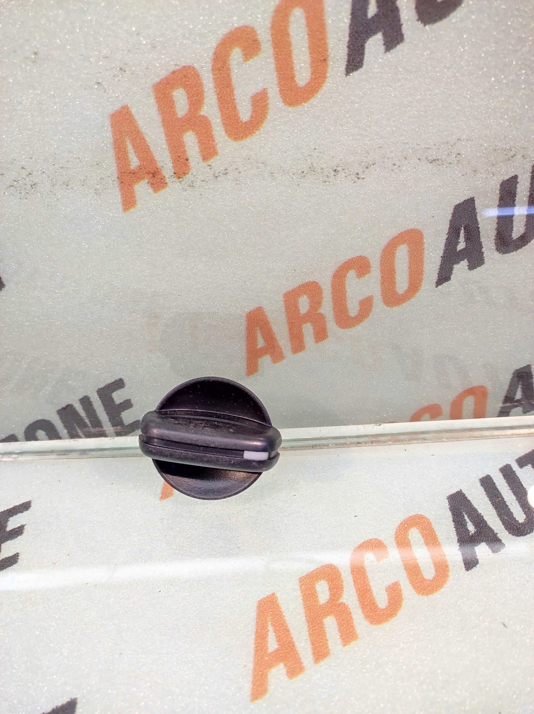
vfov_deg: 91.1
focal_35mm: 17
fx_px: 350
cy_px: 357
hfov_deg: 74.7
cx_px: 267
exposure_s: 1/33
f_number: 1.79
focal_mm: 4.74
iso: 1596
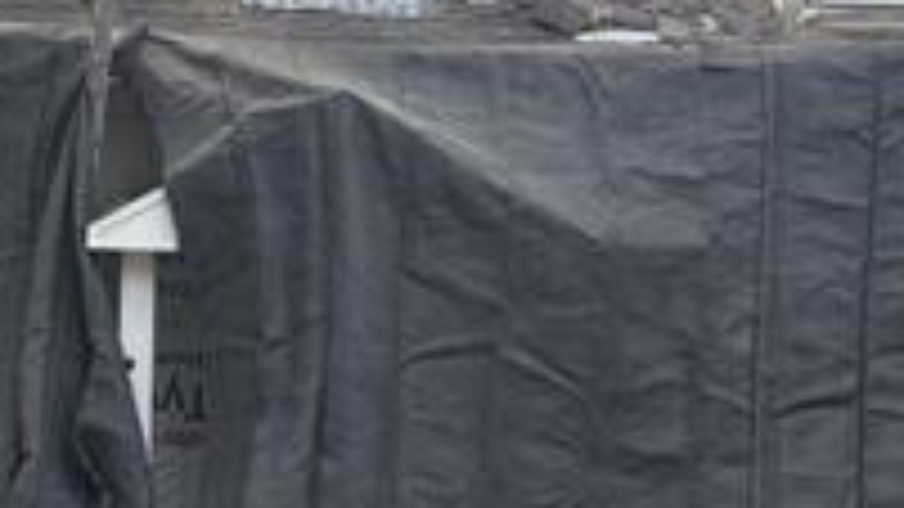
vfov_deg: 13.4
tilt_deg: +1.2
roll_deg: -1.6
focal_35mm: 90
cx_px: 292
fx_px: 2157
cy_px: 184
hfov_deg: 23.5
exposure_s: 1/334
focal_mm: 5.96
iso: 50
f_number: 1.6
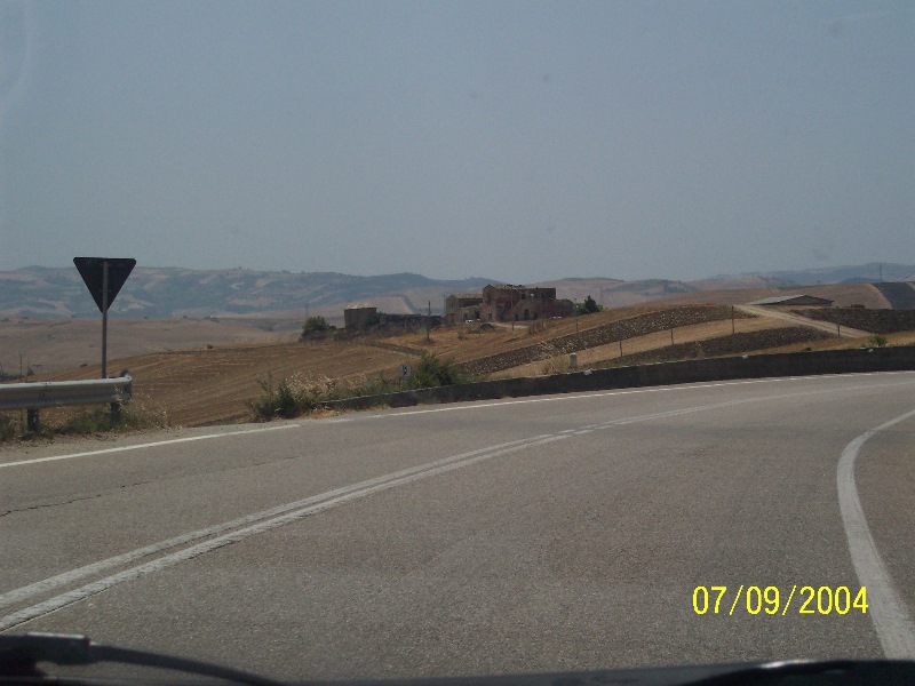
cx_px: 458
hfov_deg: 22.0
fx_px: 2353
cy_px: 343
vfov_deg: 16.6
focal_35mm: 89
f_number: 6.7
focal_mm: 18.7
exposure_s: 1/700
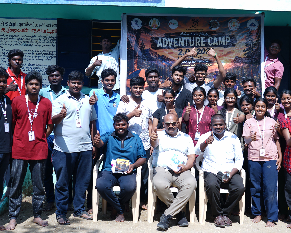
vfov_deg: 28.6
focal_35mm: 53
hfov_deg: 35.3
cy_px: 114
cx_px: 172
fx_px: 456
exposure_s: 1/200
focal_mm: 38
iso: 50
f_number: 4.5
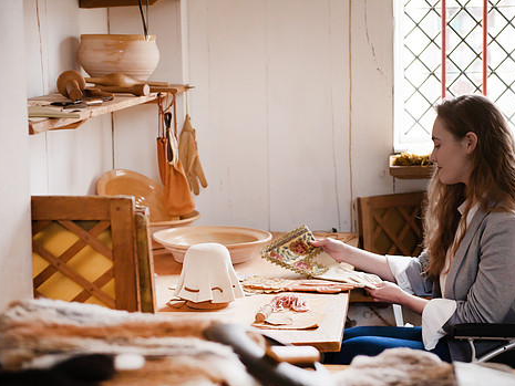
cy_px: 204
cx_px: 272
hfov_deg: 23.3
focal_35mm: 84
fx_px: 1250
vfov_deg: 17.6
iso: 640
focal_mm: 70
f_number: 2.8
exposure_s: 1/125
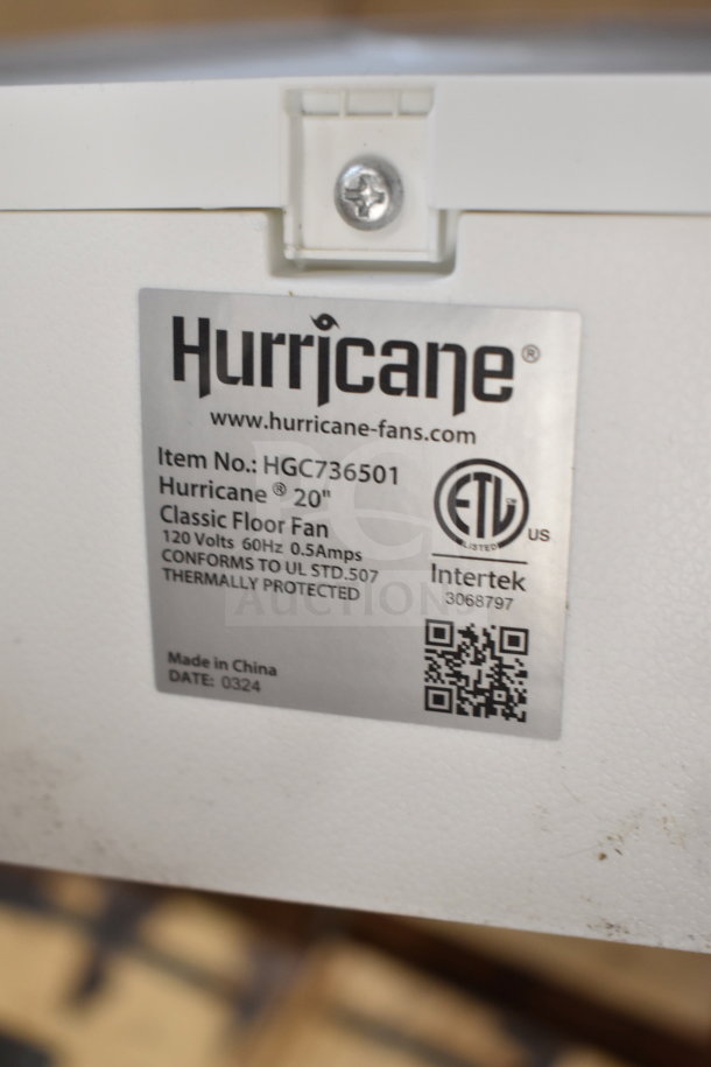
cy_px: 534
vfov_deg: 38.9
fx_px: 1511
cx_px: 356
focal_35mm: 51
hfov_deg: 26.5
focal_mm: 34
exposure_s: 1/50
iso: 1000
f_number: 4.5
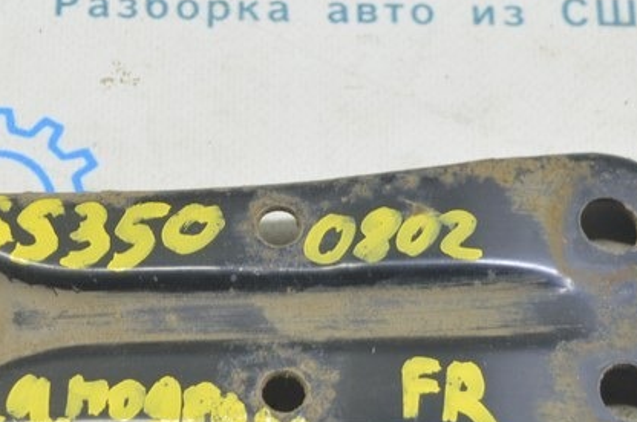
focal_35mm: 133
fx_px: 2350
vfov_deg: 10.3
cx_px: 121
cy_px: 178
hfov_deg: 15.3
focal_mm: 36
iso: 400
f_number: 5.6
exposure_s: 1/20
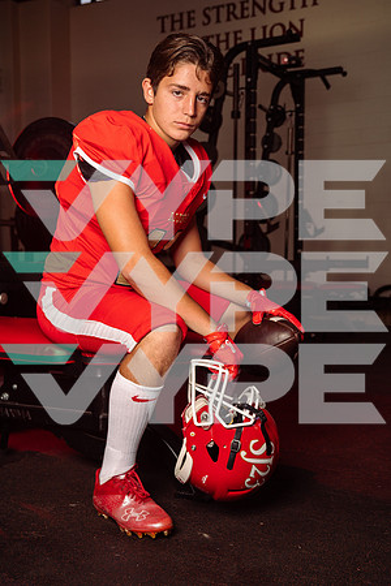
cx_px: 196
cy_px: 293
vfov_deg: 44.5
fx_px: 717
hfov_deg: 30.5
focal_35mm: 44
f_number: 5
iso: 200
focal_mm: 44
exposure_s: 1/250
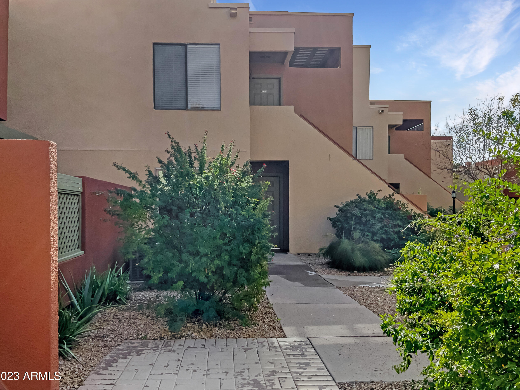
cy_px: 193
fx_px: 451
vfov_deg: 46.8
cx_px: 262
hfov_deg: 60.0
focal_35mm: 30
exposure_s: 1/1500
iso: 16
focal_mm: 3
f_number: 1.8
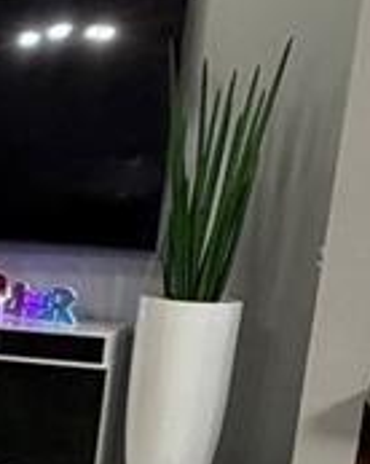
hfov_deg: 12.6
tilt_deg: -11.8
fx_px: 1303
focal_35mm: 95
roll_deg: -2.0
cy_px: 429
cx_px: -523
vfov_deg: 19.8
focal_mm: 2.22
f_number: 2.2
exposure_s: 1/60
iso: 320
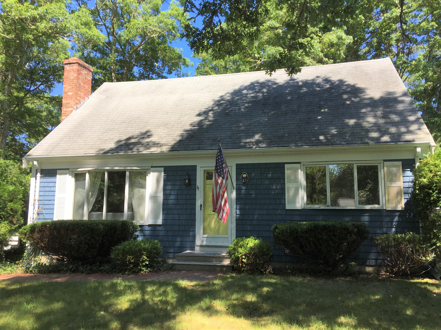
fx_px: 369
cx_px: 220
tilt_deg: +7.4
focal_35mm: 29
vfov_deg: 48.2
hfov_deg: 61.7
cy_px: 165
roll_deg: -0.1
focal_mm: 4.15
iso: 25
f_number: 2.2
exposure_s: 1/578
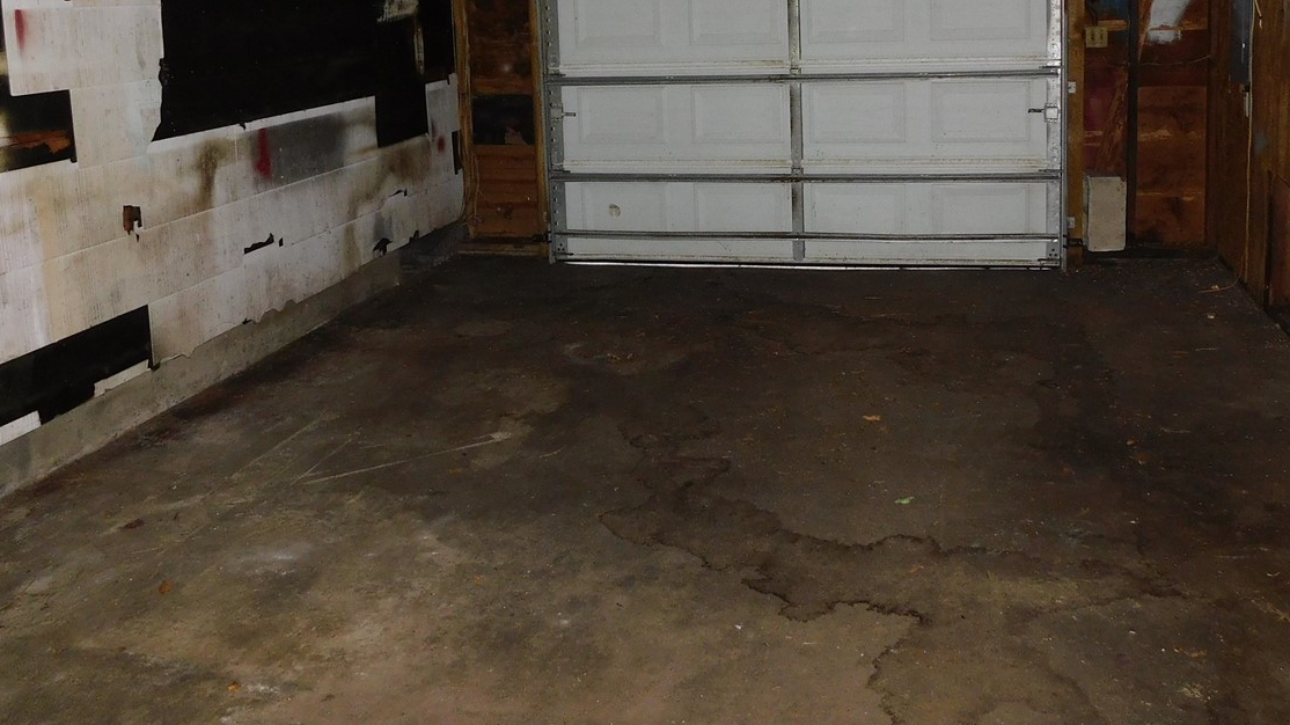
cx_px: 708
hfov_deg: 55.2
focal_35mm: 36
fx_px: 1231
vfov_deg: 31.7
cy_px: 119
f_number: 3
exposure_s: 1/30
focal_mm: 4
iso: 250
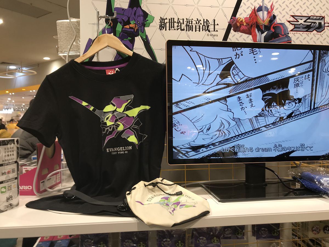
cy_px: 124
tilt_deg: -0.8
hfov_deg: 63.4
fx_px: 266
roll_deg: +1.2
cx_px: 164
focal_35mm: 28
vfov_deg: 49.7
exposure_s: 1/50
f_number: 1.8
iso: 25
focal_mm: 3.99
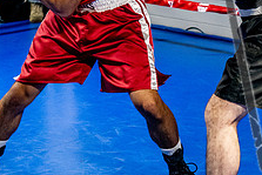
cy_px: -22
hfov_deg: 15.1
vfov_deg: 10.1
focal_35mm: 135
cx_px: 222
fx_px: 983
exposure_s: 1/800
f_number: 2.8
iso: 5000
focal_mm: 35
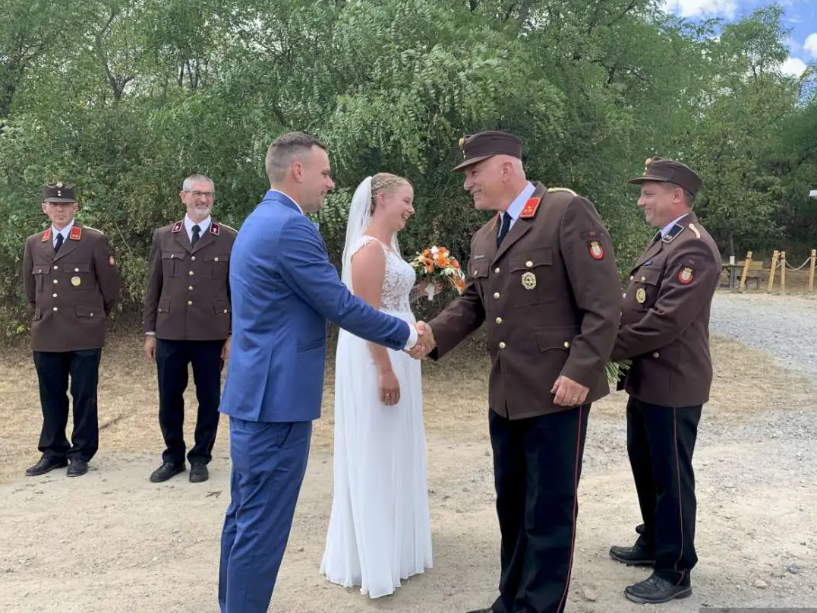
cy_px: 299
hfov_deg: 61.6
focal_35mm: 29
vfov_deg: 48.2
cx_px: 427
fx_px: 684
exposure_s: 1/555
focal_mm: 4.25
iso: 25
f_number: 1.8
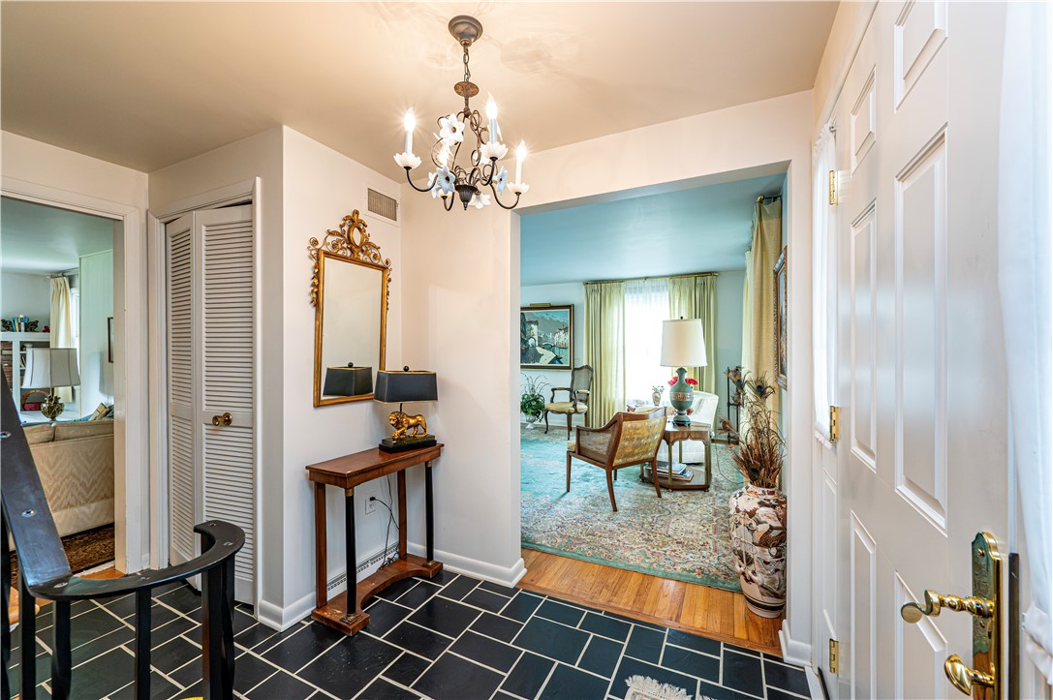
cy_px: 350
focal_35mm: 14
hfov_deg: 104.3
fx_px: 409
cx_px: 526
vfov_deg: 81.1
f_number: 8
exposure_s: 1/40
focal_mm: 14
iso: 2500
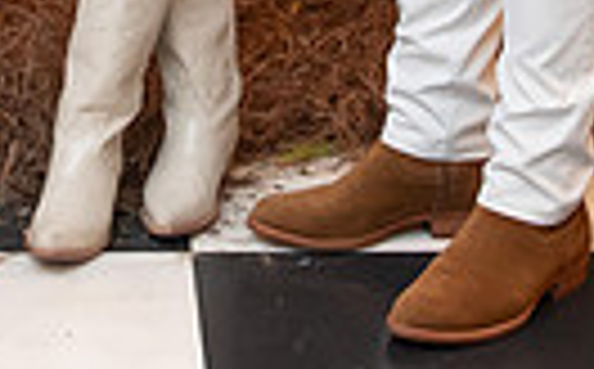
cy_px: -598
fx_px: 3022
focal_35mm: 187
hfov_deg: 11.2
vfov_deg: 6.6
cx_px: 163
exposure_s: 1/80
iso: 2500
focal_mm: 36
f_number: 5.6
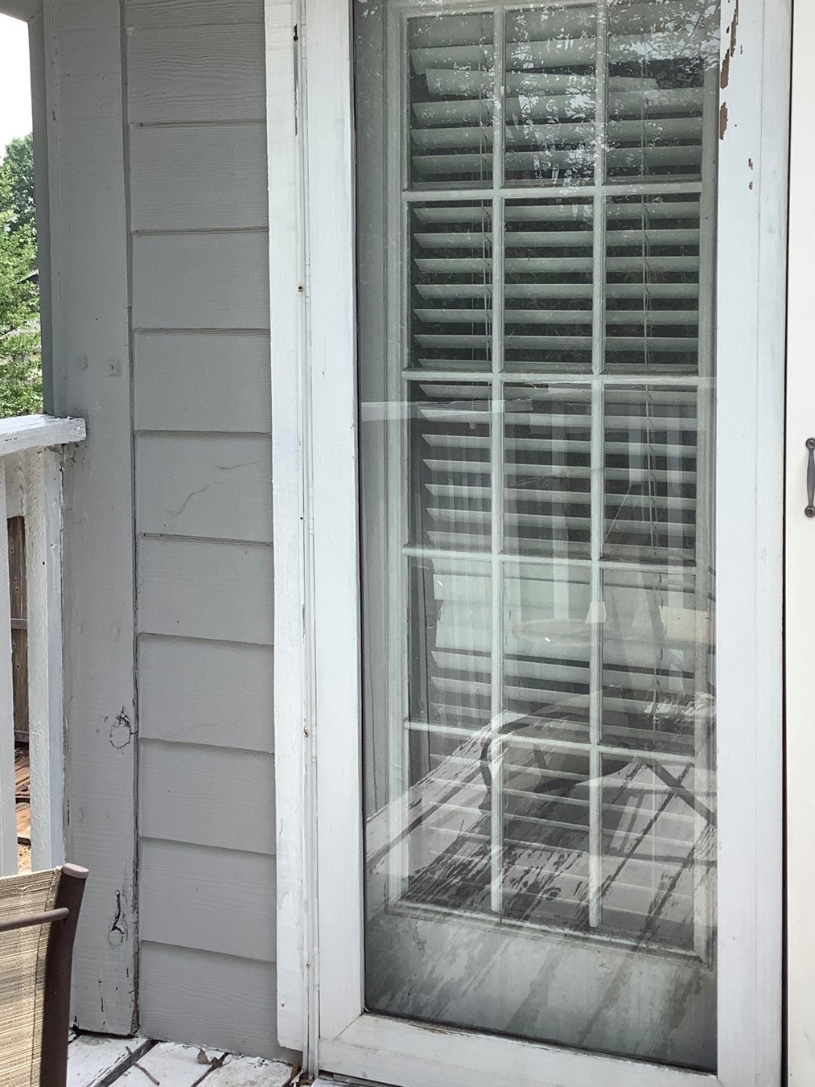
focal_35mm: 47
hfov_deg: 30.9
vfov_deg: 40.2
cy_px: 415
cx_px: 445
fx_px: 1476
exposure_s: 1/354
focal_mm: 3.3
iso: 25
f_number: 2.4
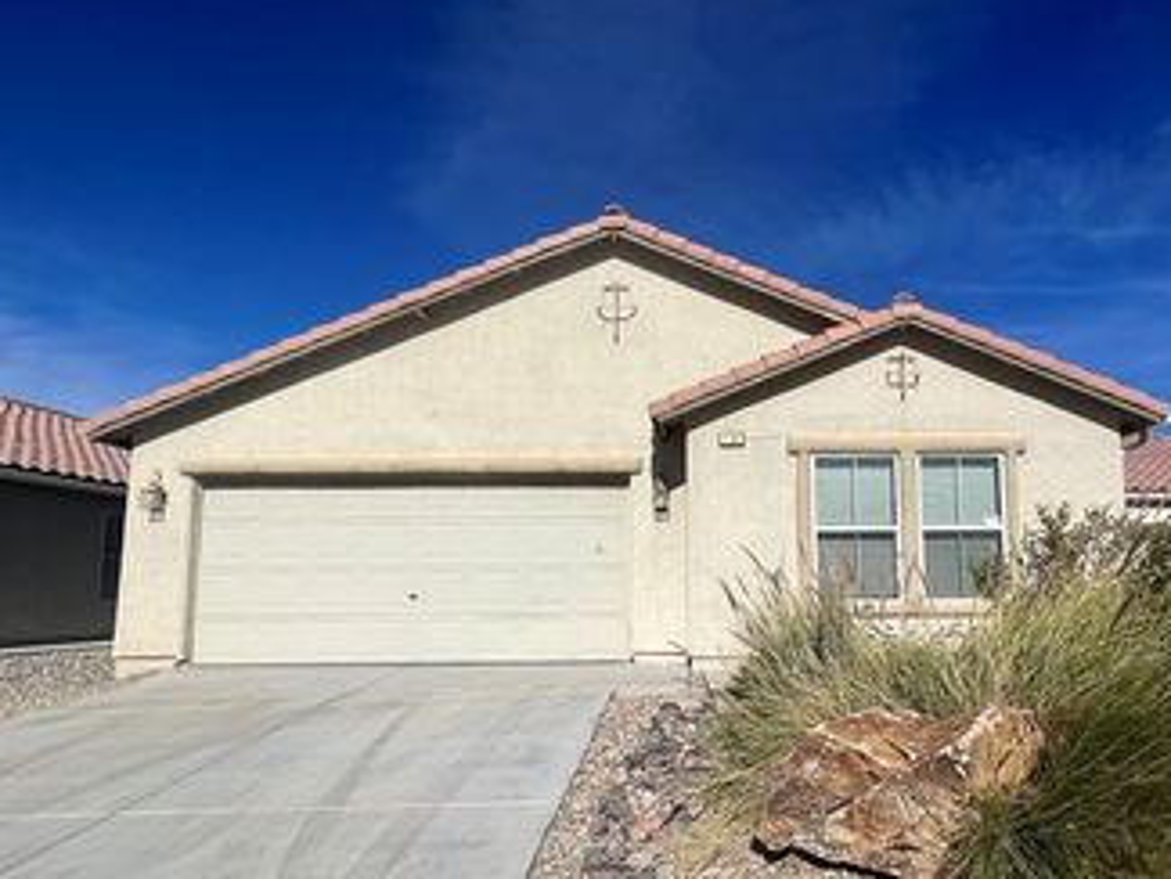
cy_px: 517
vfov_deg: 65.5
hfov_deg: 80.3
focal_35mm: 20
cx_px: 728
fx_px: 677
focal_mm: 1.57
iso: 40
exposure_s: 1/6494
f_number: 1.8
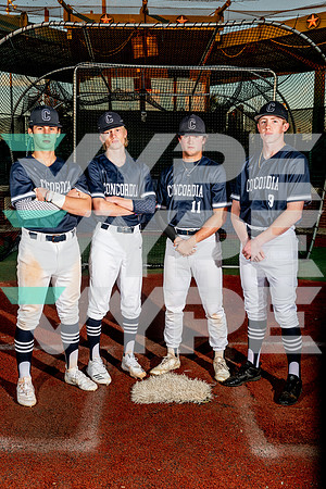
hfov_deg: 35.1
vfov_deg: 50.7
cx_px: 163
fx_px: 516
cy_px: 244
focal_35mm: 38
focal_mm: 38
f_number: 6.3
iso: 125
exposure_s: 1/250
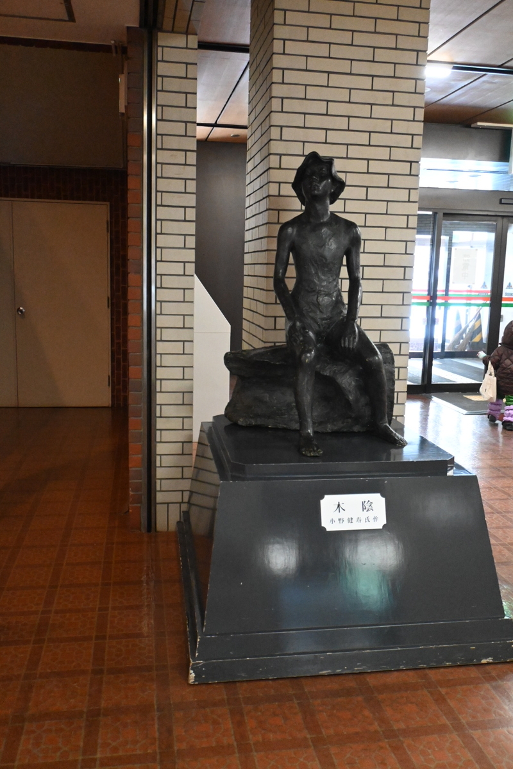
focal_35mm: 32
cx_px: 256
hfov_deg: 40.8
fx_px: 689
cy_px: 384
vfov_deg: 58.3
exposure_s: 1/200
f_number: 4
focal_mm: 21.5
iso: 9000
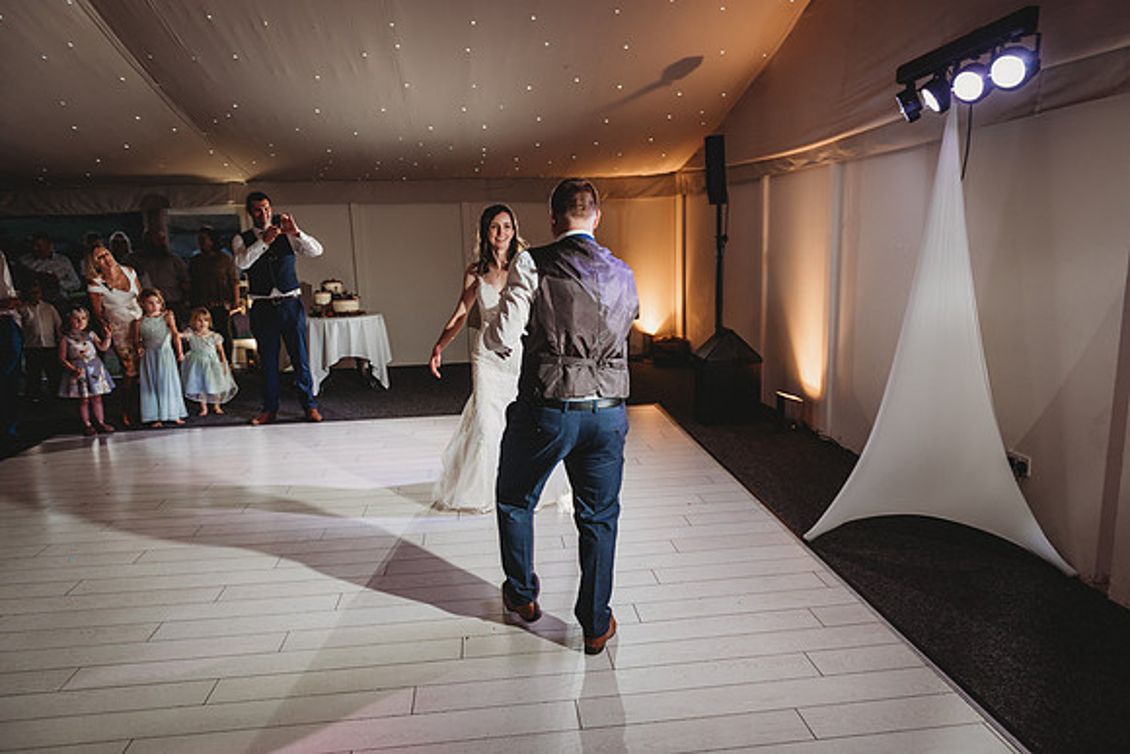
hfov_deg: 73.7
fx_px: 753
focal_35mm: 24
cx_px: 565
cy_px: 377
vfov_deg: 53.2
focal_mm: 24
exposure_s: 1/60
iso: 400
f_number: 4
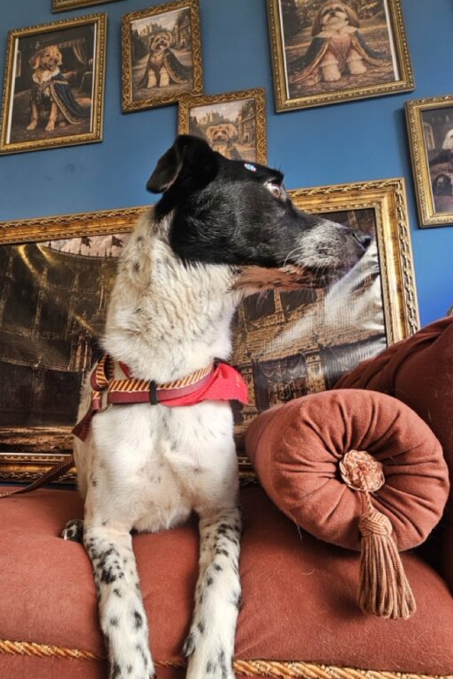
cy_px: 378
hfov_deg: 66.4
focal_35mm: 18
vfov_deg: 89.6
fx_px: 340
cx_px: 170
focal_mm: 2.2
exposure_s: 1/100
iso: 80
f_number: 2.2
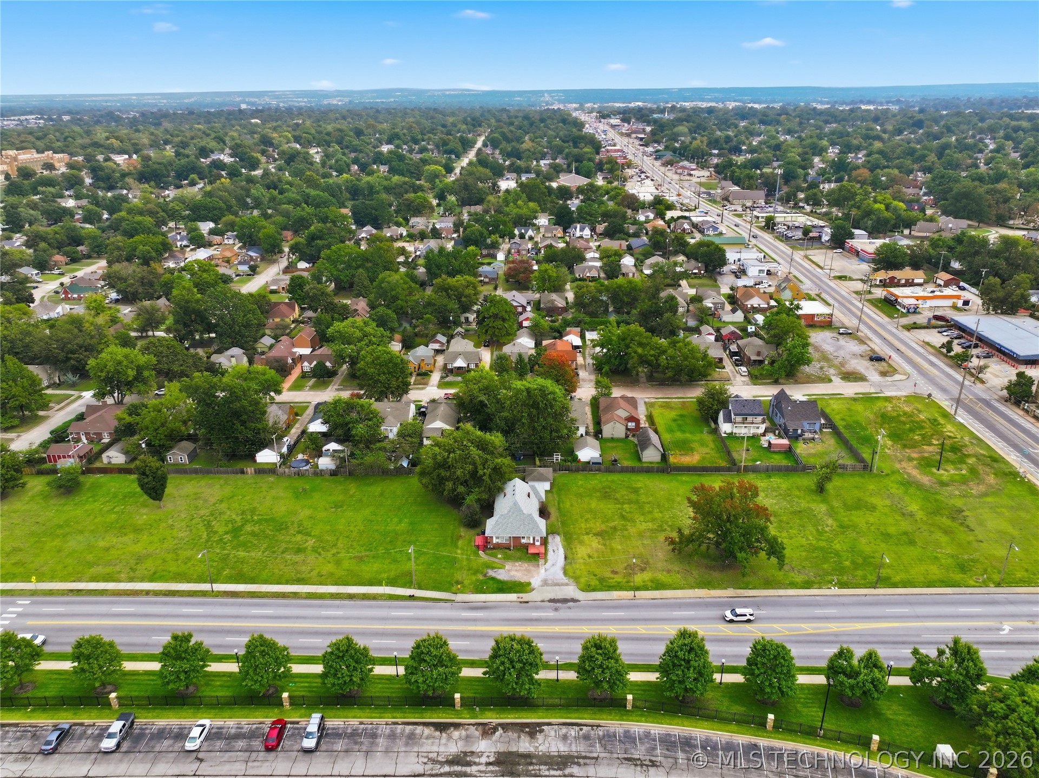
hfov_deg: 71.6
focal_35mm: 24
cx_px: 520
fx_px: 720
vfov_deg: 56.8
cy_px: 389
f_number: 2.8
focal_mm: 12.3
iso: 110
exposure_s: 1/1000
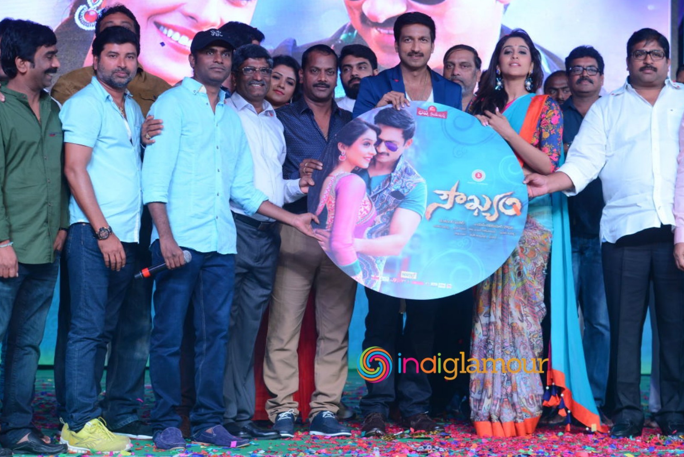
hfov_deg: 20.3
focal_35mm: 100
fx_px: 1901
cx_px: 452
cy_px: 191
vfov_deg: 13.7
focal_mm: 70
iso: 800
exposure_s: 1/160
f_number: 7.1
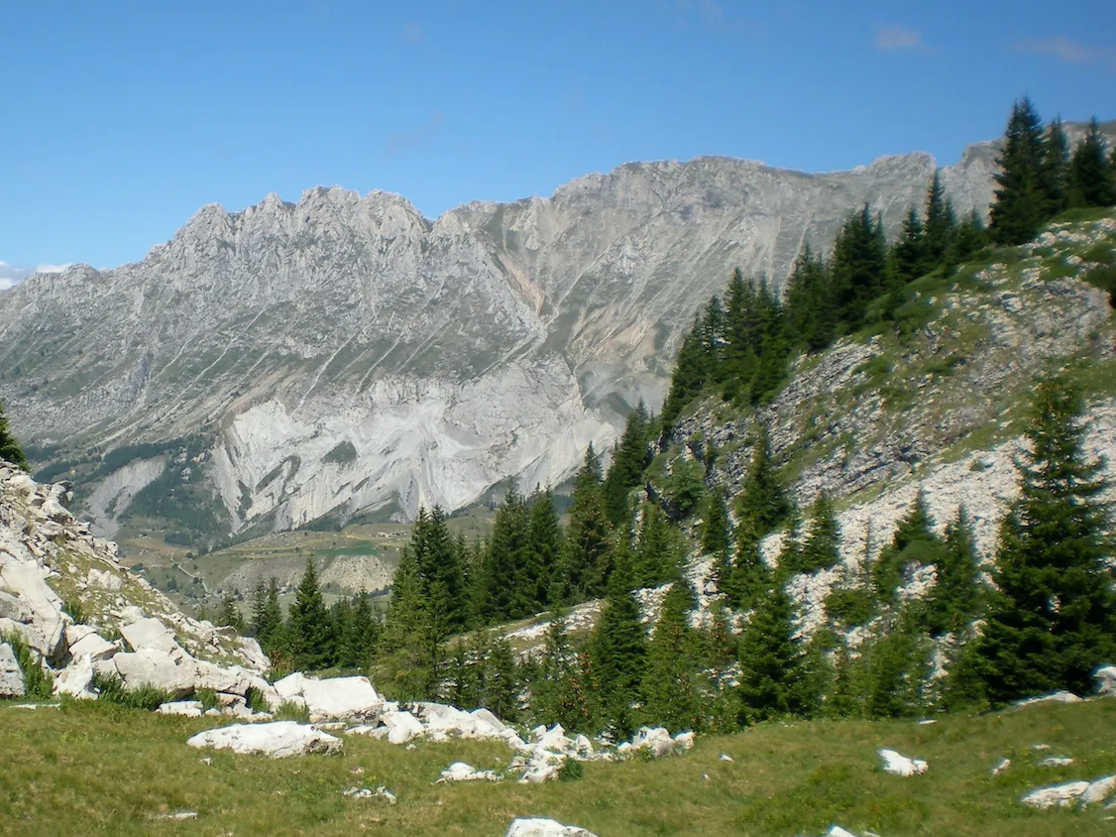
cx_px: 350
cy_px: 462
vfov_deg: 27.0
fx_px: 1741
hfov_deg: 35.1
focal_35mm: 54
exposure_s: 1/580
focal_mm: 6.3
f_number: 4.6
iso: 64
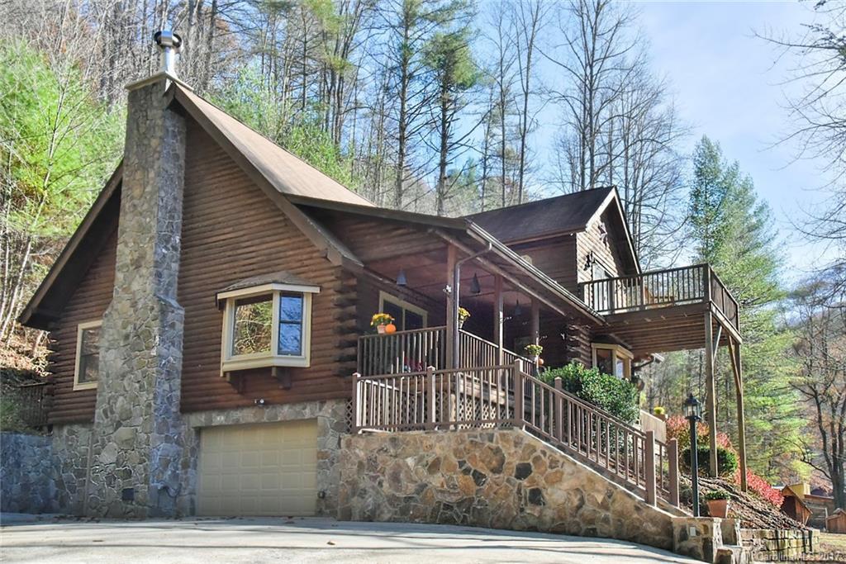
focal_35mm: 31
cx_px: 423
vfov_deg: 42.3
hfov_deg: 60.3
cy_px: 282
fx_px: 729
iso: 4000
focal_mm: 31
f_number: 11
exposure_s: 1/500
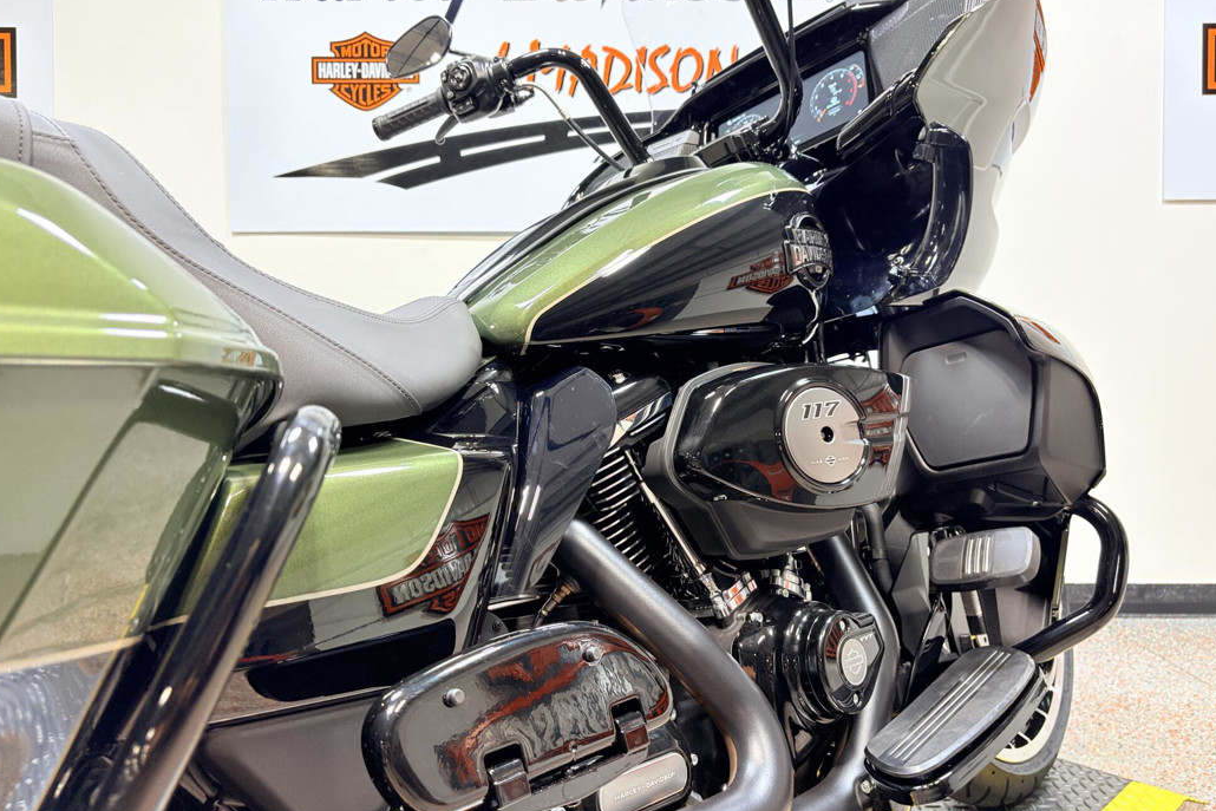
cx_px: 614
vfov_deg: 46.4
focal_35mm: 28
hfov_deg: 65.5
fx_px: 946
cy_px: 380
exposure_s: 1/120
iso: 100
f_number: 1.6
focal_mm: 5.96
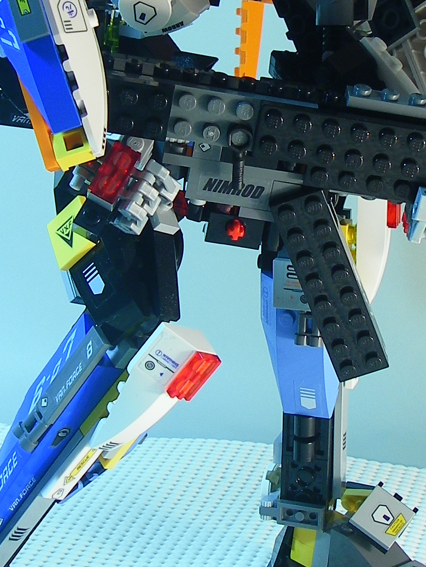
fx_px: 1558
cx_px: 234
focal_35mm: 95
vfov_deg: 20.5
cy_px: 138
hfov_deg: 15.6
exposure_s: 1/13
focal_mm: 6.3
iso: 64
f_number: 3.3
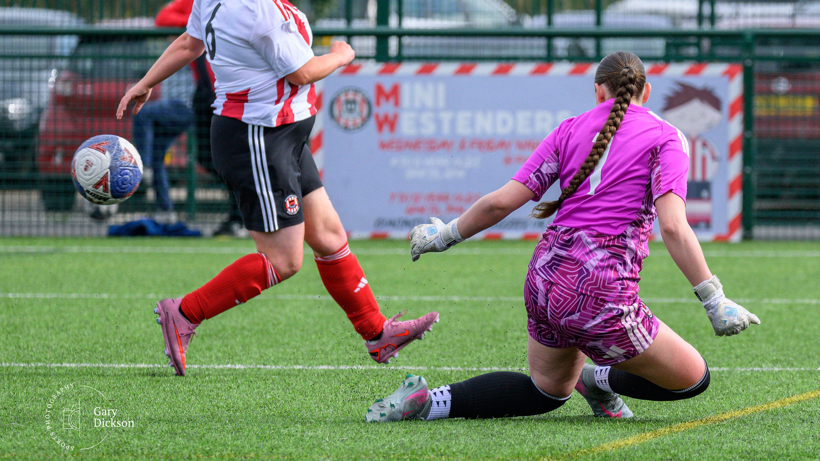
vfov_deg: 2.3
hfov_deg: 4.1
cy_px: 171
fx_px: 11479
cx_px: 645
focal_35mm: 528
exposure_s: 1/1600
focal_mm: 250
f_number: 5
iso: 720
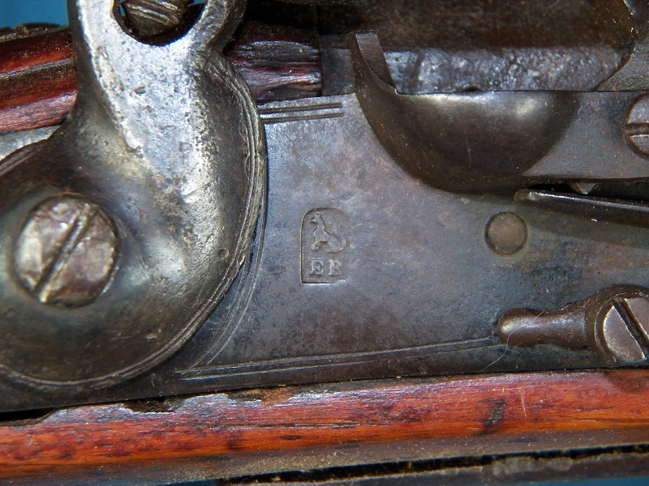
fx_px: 2644
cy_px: 243
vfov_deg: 10.5
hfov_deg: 14.0
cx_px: 324
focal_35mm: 141
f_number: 4
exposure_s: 1/50
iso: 400
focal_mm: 25.4
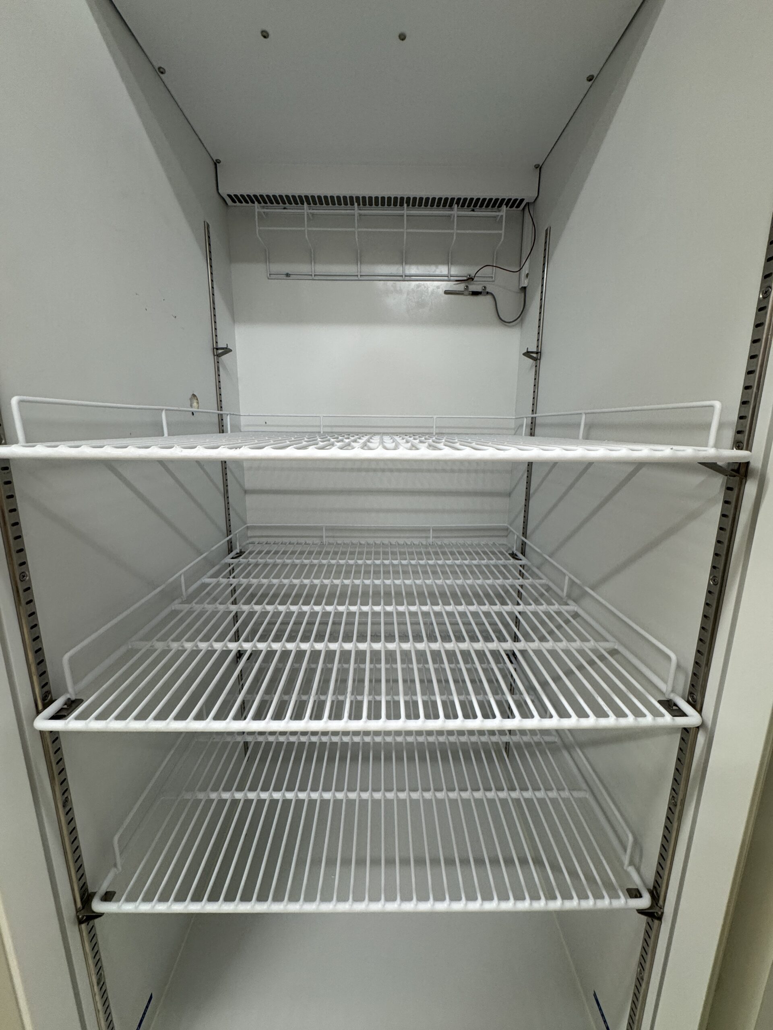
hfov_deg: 85.7
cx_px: 386
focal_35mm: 14
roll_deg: -0.5
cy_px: 515
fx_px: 417
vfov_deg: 102.1
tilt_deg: -11.1
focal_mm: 2.22
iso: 250
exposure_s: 1/120
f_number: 2.2
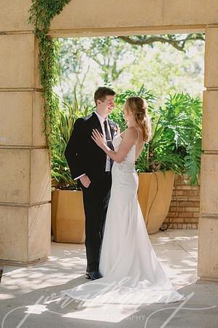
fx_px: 774
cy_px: 164
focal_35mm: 85
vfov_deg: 23.9
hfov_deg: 16.0
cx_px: 109
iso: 160
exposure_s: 1/500
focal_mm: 85
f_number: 2.8
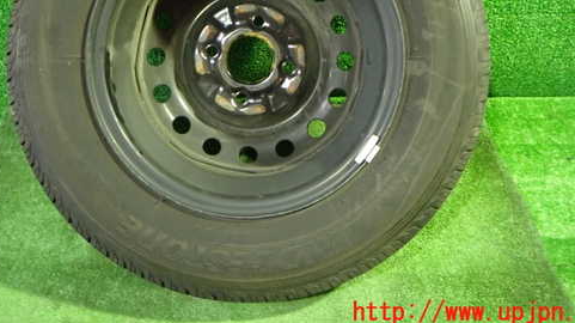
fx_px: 518
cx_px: 264
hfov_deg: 58.0
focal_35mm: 34
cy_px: 59
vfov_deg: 33.5
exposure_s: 1/20
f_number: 2
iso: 800
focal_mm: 4.5
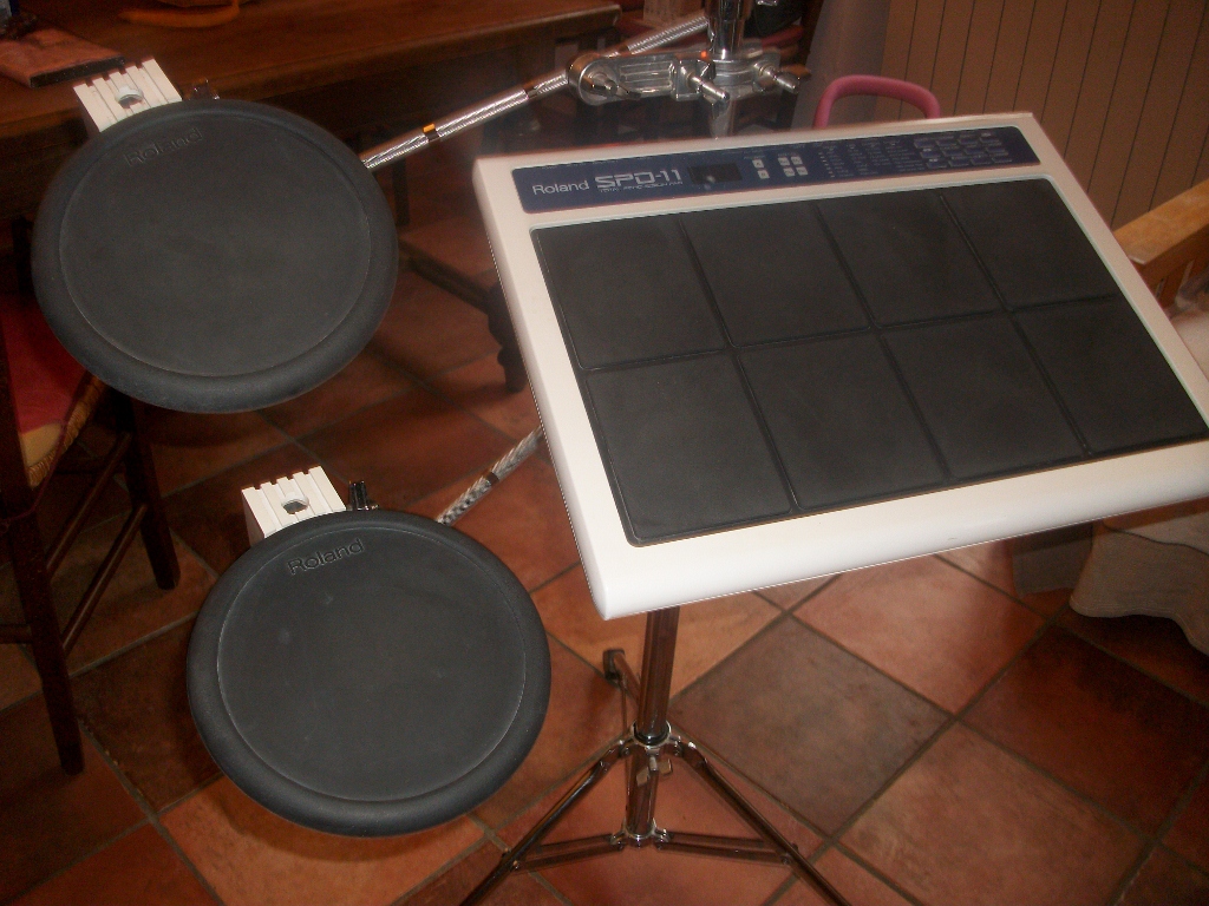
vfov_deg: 45.4
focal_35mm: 31
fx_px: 1083
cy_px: 453
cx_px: 604
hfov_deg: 58.4
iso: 150
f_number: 2.9
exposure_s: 1/40
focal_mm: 5.7
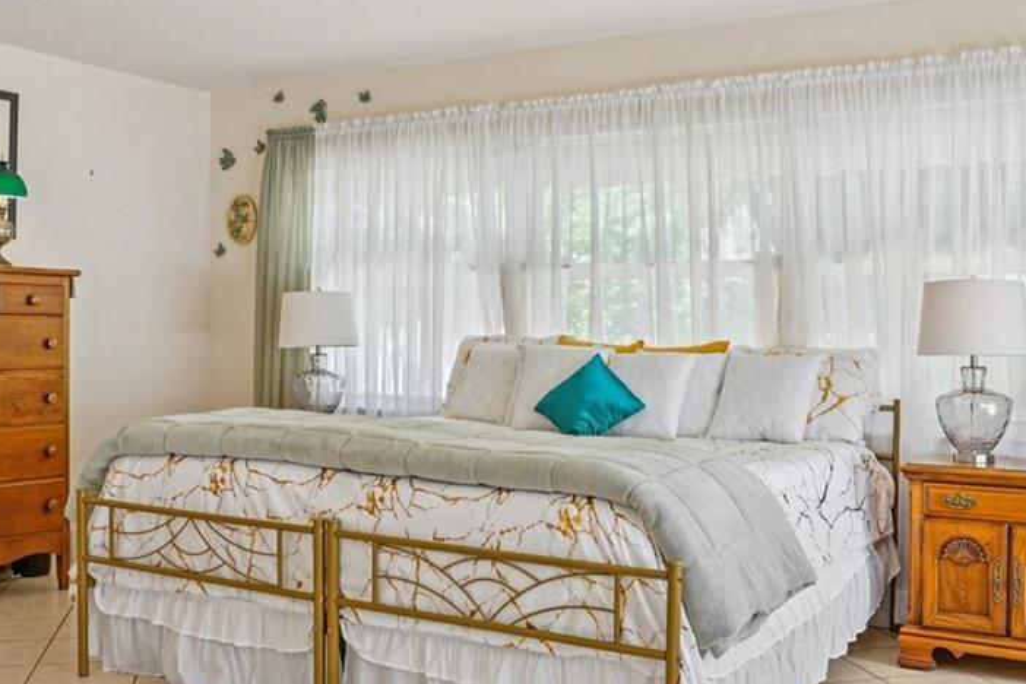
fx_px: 1168
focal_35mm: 41
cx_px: 514
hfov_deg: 47.4
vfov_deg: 32.6
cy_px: 329
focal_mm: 18
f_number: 9
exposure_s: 1/30
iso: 400
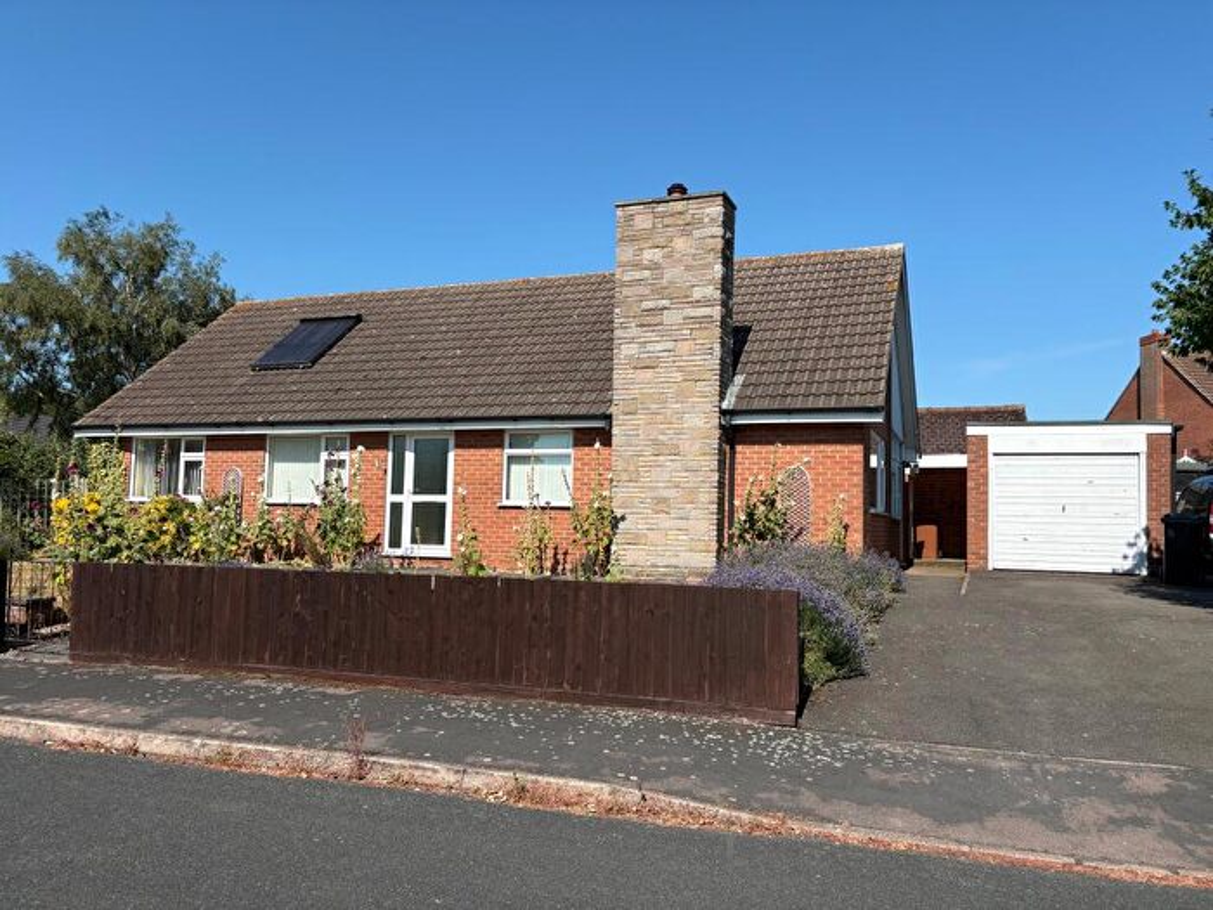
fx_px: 911
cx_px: 606
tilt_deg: +4.7
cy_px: 455
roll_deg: -1.2
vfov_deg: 53.1
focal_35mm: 26
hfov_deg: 67.3
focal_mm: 5.96
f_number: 1.6
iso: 50
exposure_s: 1/4065
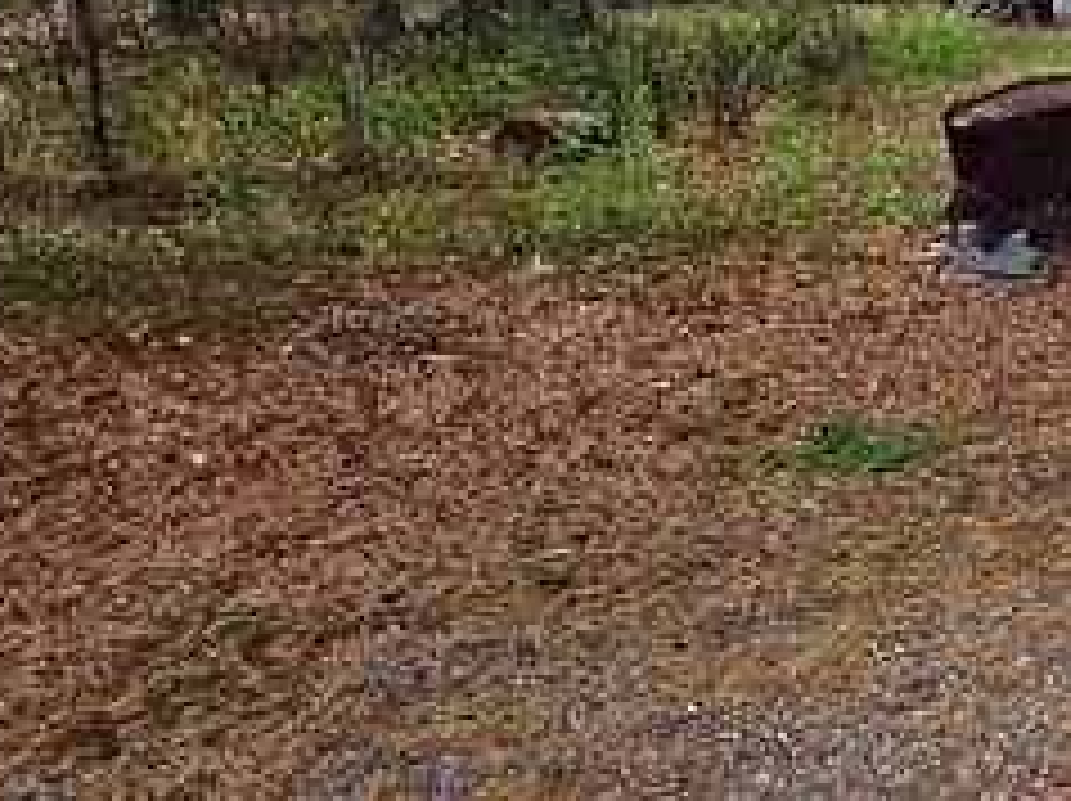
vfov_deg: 25.8
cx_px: 1588
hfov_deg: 25.9
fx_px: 1731
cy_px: 230
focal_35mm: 56
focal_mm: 1.7
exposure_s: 1/278
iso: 25
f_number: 2.2
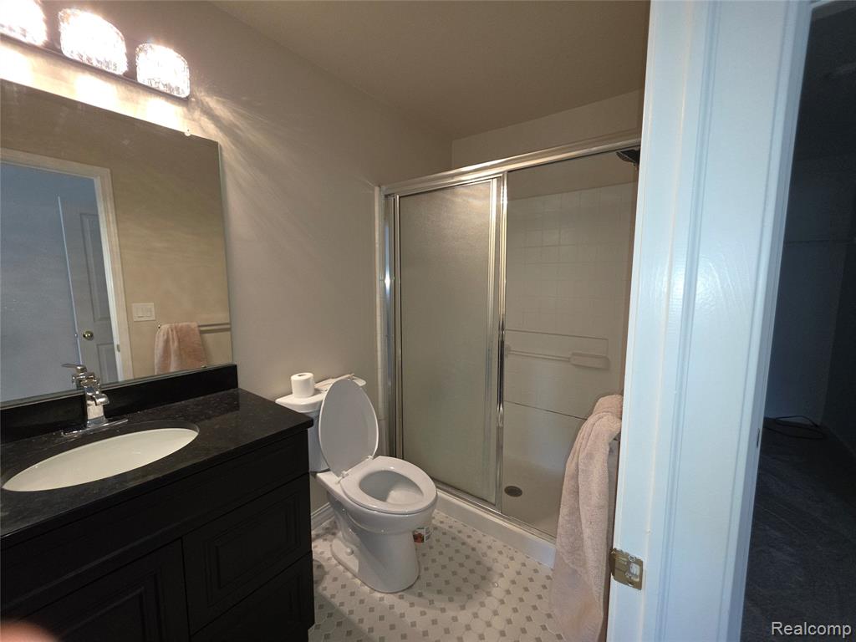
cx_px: 428
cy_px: 321
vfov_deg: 89.9
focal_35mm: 13
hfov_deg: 106.2
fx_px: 321
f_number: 1.9
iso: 80
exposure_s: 1/60
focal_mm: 2.2
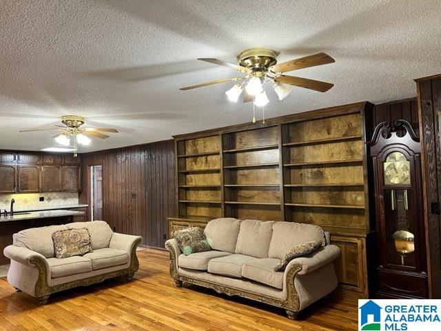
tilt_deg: +2.7
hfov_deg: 67.3
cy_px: 166
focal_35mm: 26
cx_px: 220
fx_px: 331
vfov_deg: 53.1
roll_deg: +1.2
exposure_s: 1/60
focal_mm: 5.7
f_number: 1.5
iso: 200
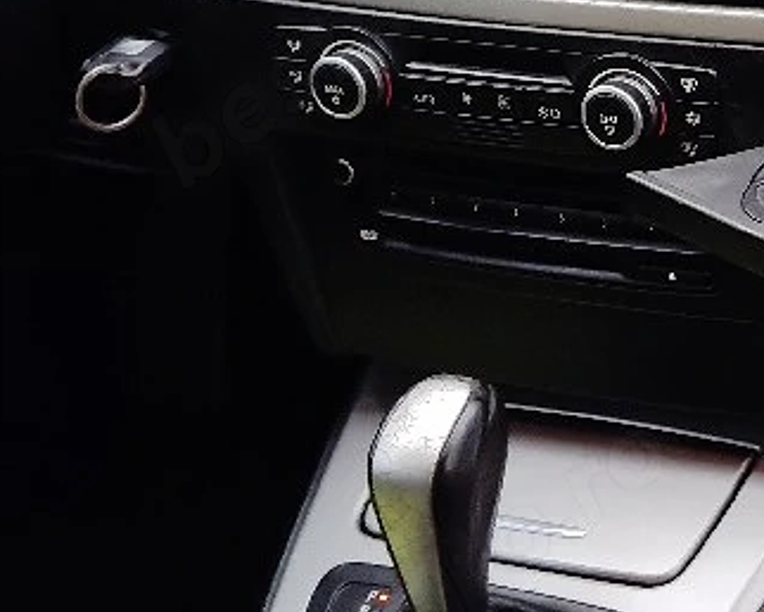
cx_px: 1179
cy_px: 25
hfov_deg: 19.3
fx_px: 1923
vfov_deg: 17.7
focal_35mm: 85
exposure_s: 1/50
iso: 455
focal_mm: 4.22
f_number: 1.8
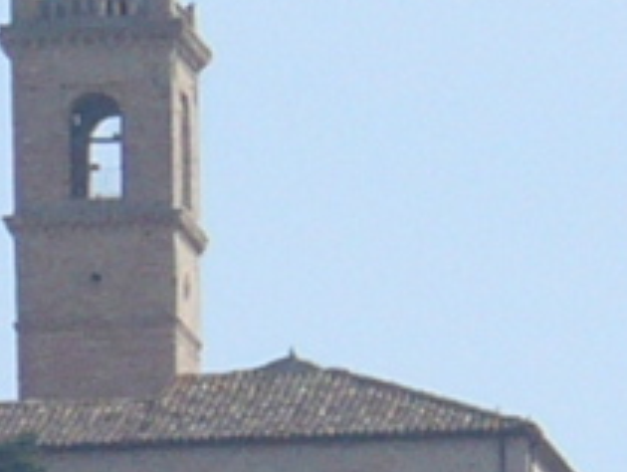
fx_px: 23755
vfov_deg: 1.1
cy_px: 1150
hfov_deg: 1.5
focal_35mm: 1310
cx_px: -767
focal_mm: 22.7
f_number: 3.8
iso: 80
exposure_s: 1/800
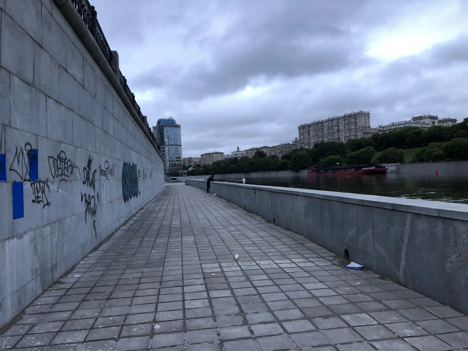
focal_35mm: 28
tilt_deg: +1.5
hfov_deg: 63.4
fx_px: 379
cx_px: 234
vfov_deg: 49.7
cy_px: 176
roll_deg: +2.0
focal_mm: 4
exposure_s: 1/31
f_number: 1.8
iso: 40
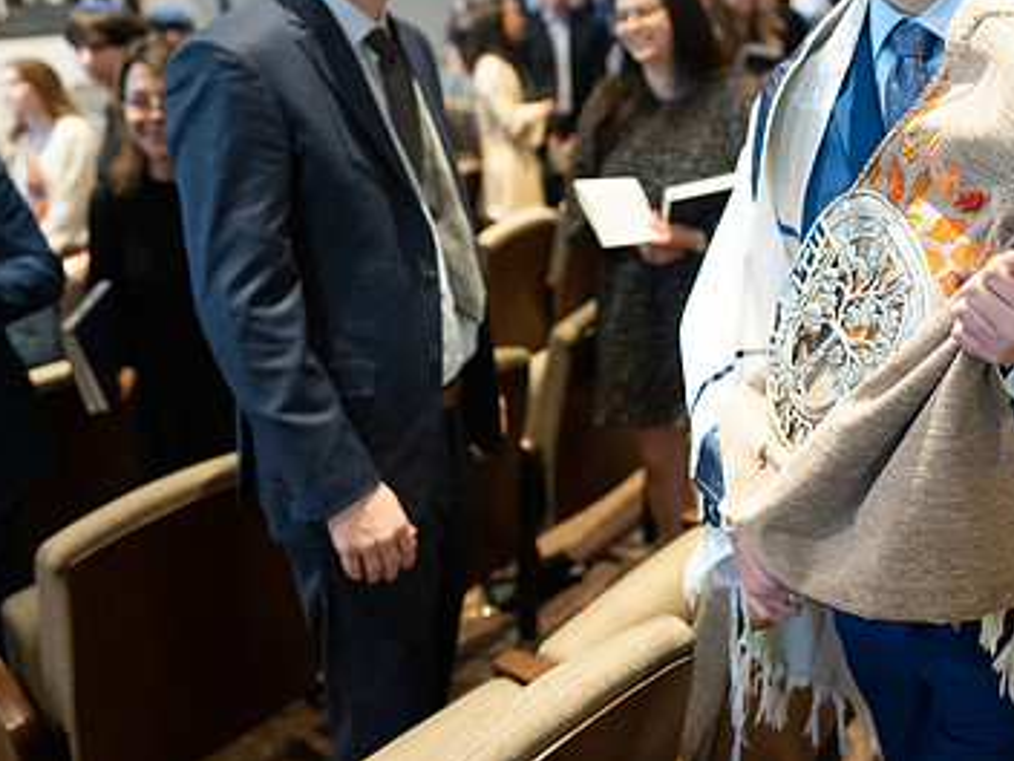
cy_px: 206
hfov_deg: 47.6
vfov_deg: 37.0
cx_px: 726
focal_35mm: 38
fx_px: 1113
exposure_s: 1/200
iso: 3200
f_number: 1.8
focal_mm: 24
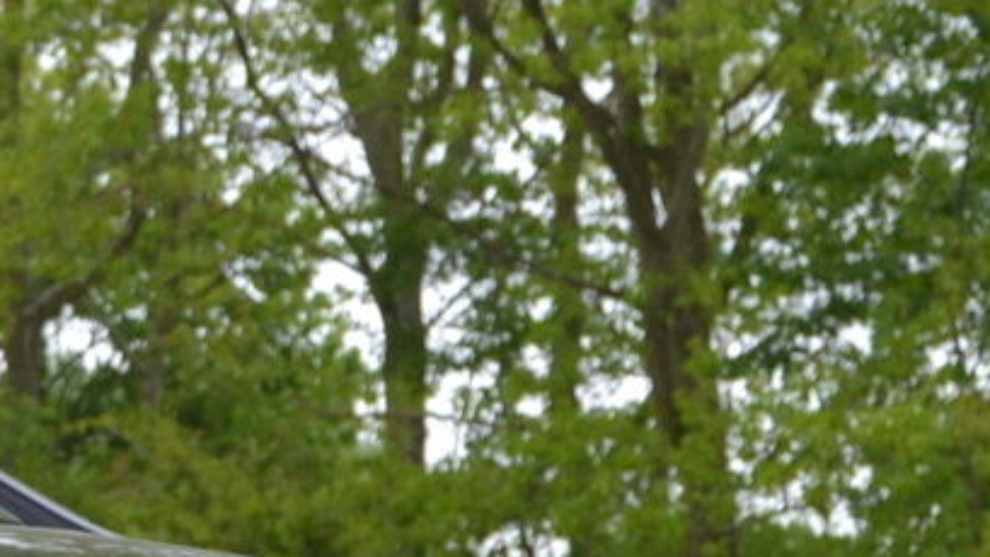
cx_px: -801
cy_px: 908
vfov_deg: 6.2
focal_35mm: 192
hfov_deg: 10.5
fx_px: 5040
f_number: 5.6
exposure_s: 1/125
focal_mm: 26
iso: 400
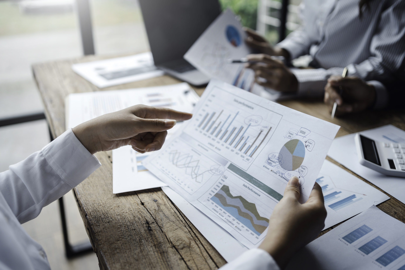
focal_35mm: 35
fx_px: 394
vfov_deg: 37.9
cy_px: 135
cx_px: 202
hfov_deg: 54.4
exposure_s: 1/640
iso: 200
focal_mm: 35
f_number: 2.2
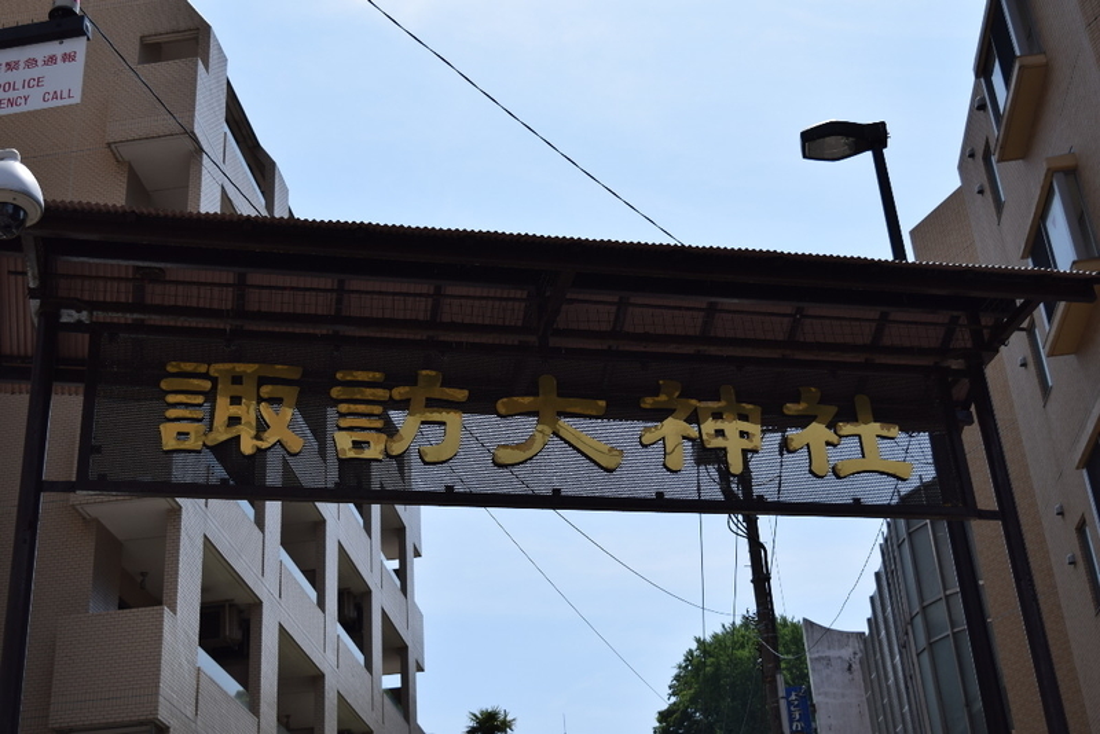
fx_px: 1559
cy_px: 367
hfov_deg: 38.9
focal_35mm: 51
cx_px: 550
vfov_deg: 26.5
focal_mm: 34
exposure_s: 1/1000
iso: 100
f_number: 5.6
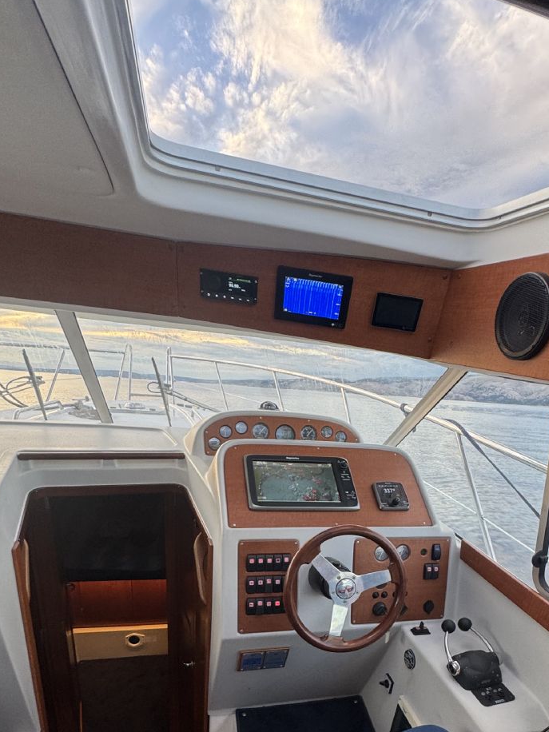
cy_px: 541
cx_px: 309
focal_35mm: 22
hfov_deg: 60.9
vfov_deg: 71.6
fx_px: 465
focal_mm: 2.22
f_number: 2.2
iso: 80
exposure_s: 1/99
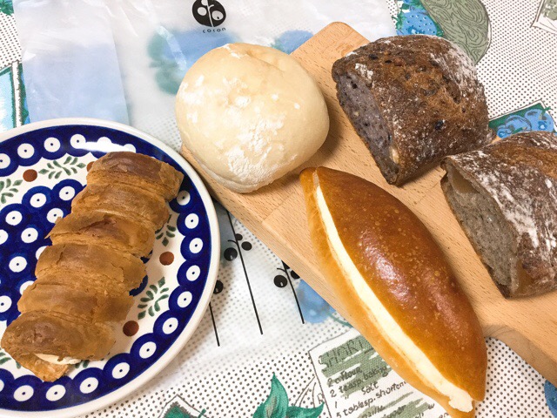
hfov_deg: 58.4
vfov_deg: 45.4
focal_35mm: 31
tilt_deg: -65.2
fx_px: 499
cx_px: 278
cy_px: 209
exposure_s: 1/30
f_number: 2.4
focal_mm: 3.3
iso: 125
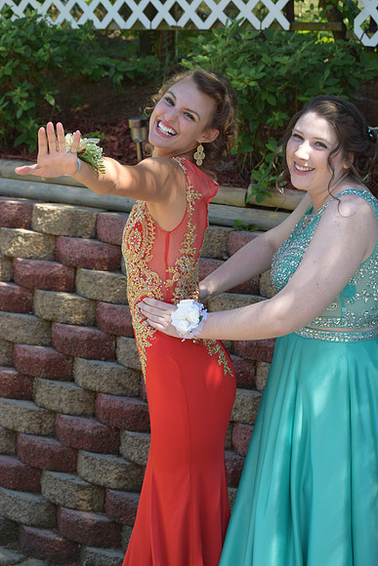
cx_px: 189
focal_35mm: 82
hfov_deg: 16.6
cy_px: 283
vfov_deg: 24.6
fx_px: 1298
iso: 400
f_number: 7.1
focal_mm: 55
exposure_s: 1/200
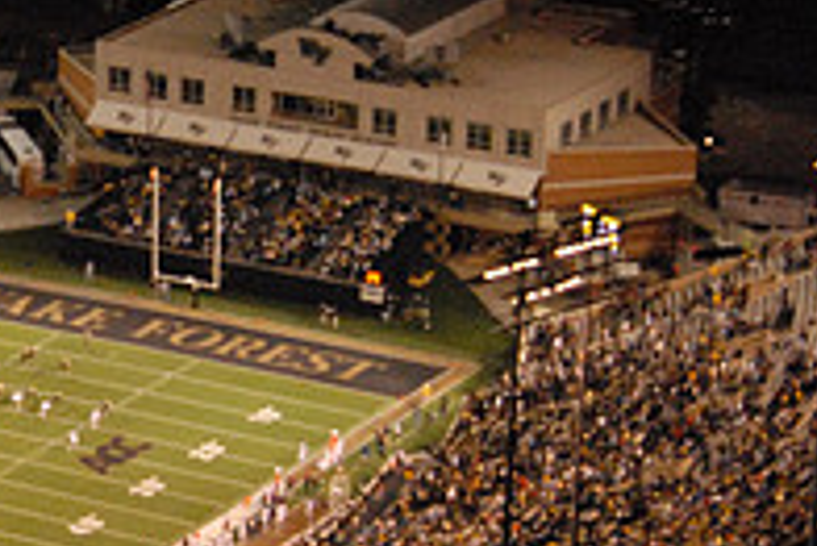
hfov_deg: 10.1
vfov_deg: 6.9
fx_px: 4530
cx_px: -254
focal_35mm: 199
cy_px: 271
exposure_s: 1/160
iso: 1600
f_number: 5
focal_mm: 45
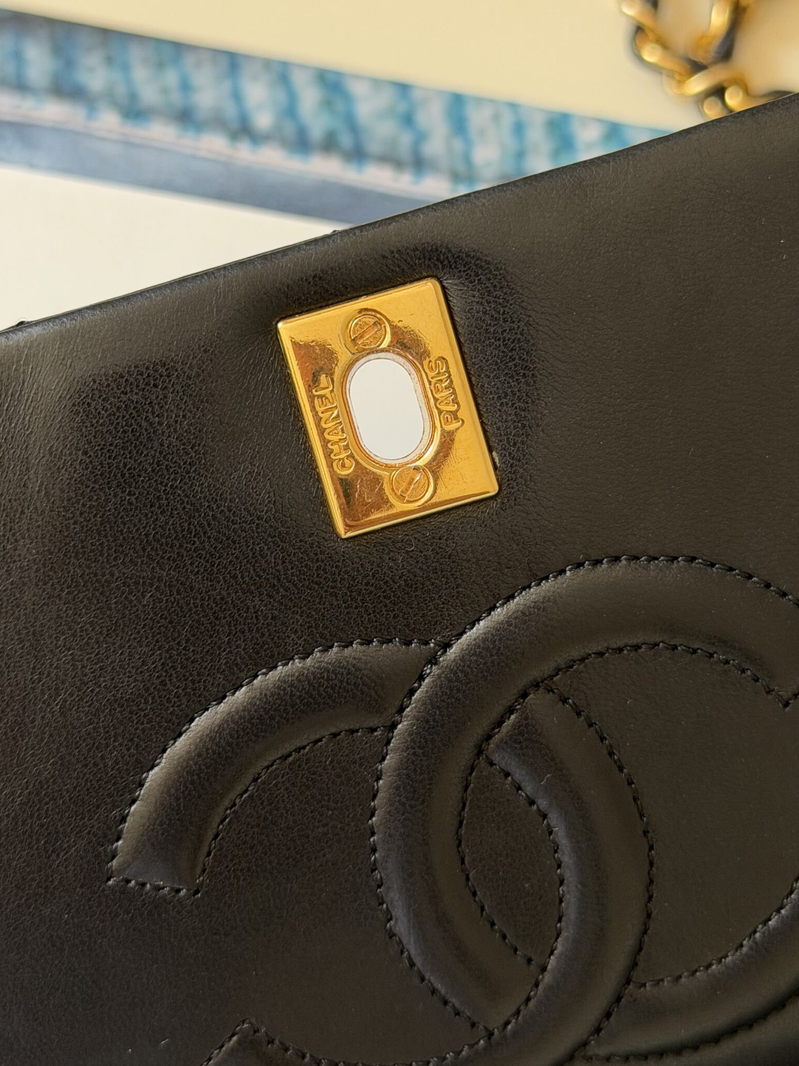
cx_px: 431
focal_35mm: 60
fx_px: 1847
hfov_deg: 24.4
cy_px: 463
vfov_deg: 32.1
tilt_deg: -81.5
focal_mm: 6.76
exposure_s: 1/96
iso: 100
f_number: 1.78
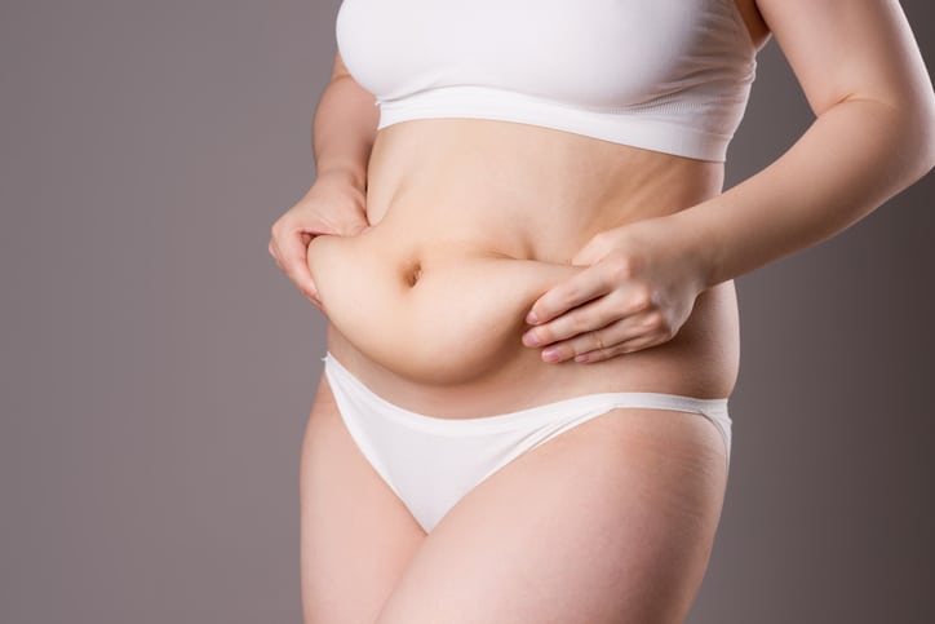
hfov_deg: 25.4
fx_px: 2078
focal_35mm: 80
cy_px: 312
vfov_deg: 17.1
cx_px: 468
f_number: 8
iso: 200
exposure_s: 1/100
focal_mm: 80
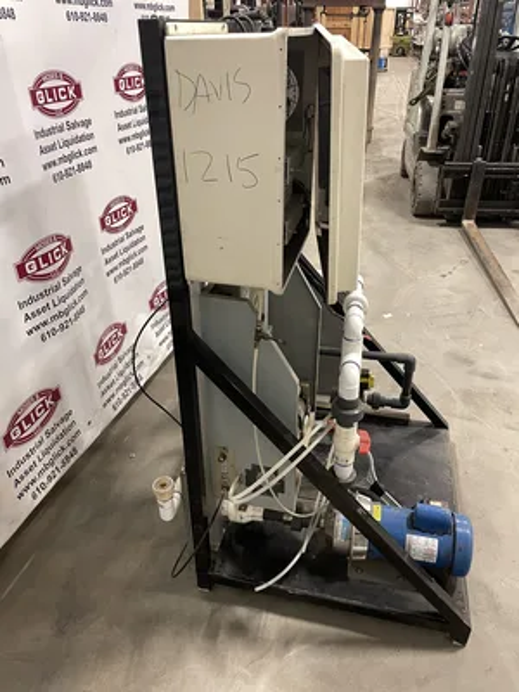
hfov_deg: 53.1
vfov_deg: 67.3
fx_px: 520
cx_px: 260
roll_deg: +0.5
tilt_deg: -29.3
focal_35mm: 26
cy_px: 346
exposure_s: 1/40
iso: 500
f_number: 1.6
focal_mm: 4.2
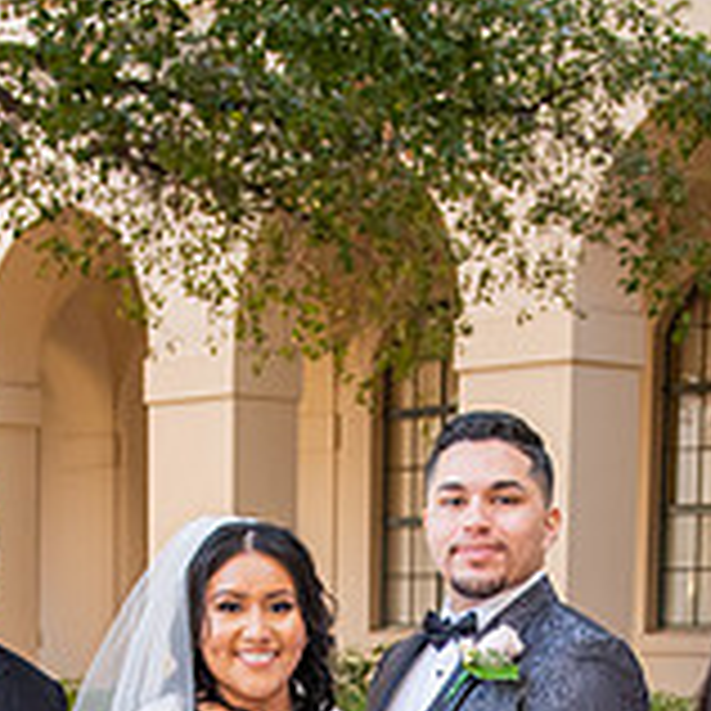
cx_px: 337
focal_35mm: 119
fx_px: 2765
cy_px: 1036
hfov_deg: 14.7
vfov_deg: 13.8
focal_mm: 32
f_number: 4.5
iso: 640
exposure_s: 1/200
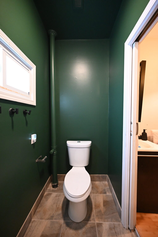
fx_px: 92
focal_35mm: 14
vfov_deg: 104.2
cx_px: 79
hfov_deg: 81.2
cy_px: 118
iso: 4500
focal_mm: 14
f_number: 4
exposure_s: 1/60
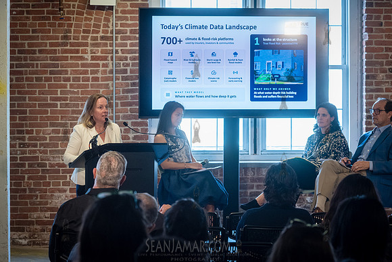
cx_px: 180
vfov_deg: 11.2
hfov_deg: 16.7
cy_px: 129
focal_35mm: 122
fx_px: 1333
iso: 2500
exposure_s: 1/200
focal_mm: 112
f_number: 5.6
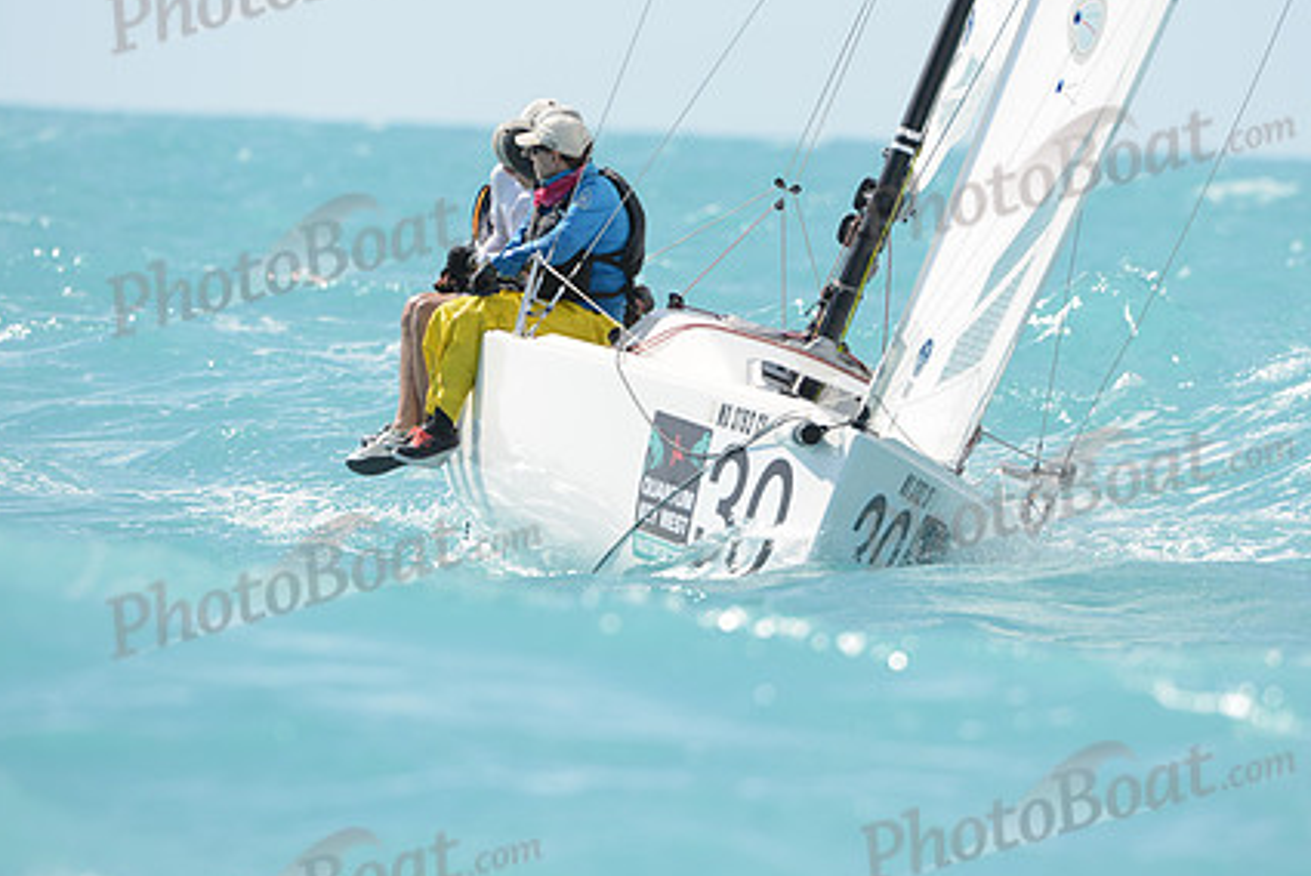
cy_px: 375
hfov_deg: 3.8
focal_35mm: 546
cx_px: 703
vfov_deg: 2.5
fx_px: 19896
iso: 200
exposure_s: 1/1000
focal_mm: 400
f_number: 6.3
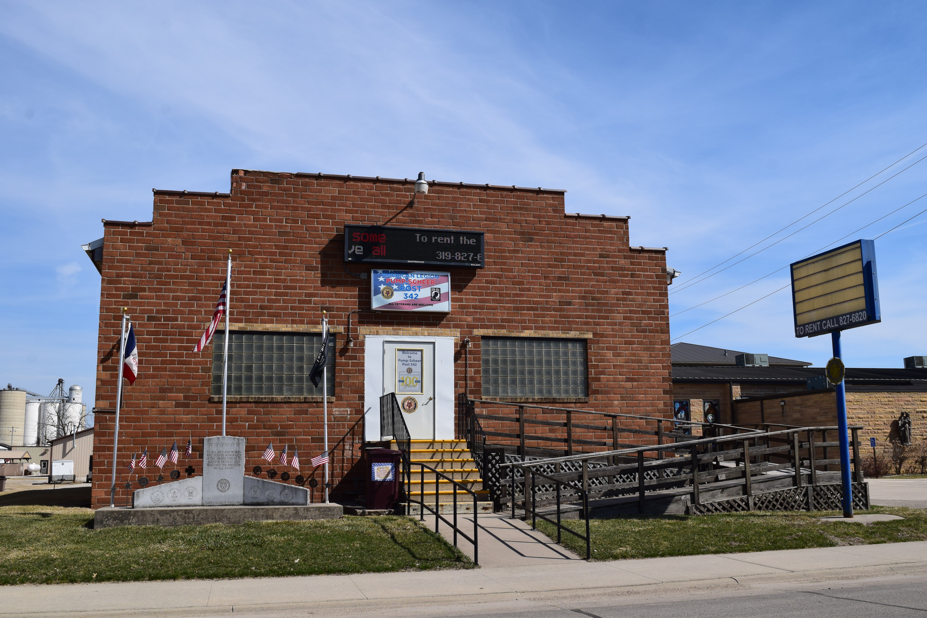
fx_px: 888
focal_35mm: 34
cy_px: 309
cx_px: 464
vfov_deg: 38.4
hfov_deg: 55.1
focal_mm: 23
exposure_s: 1/500
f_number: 11
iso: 280
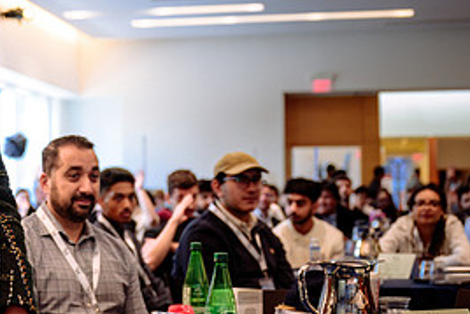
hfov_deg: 20.3
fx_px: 1293
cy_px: 169
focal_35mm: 99
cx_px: 78
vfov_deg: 13.8
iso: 640
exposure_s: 1/125
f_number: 2.8
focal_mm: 40
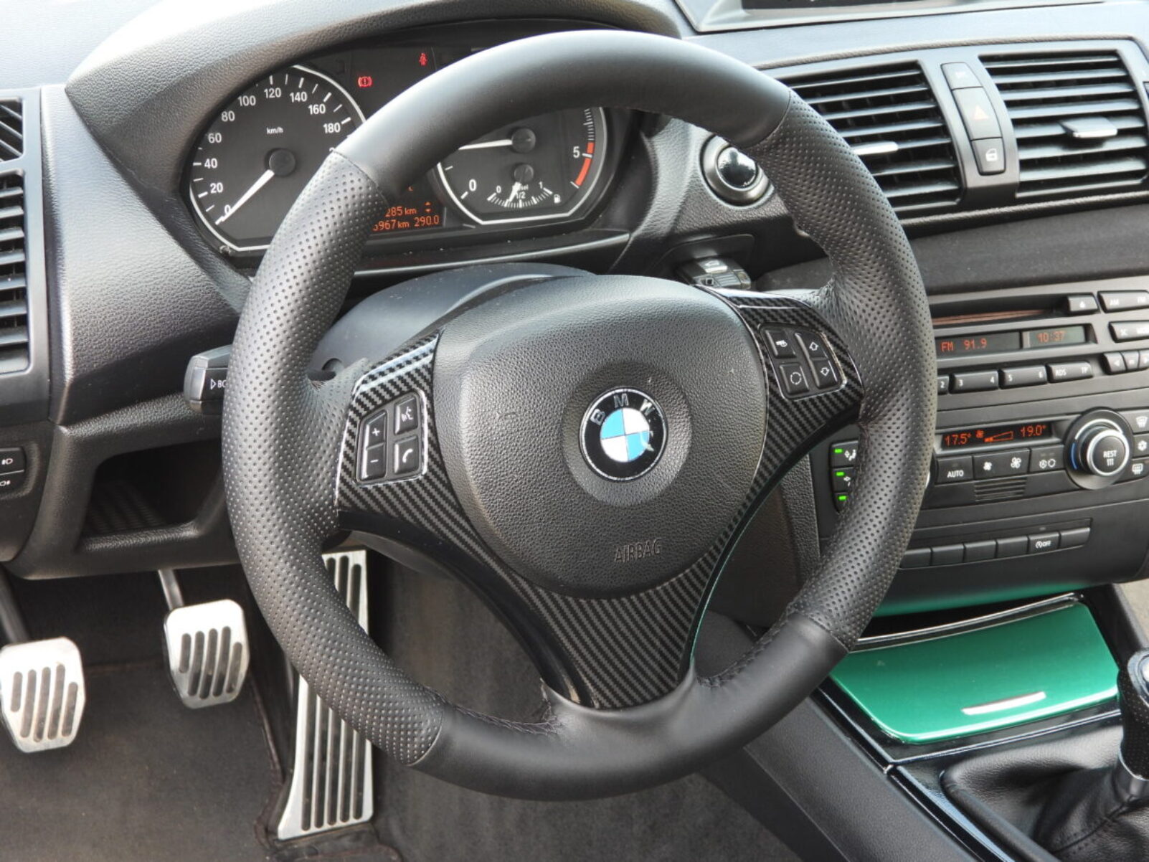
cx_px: 574
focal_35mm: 75
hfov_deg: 26.0
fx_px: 2490
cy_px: 431
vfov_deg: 19.6
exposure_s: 1/60
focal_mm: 13.5
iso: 140
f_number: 3.5
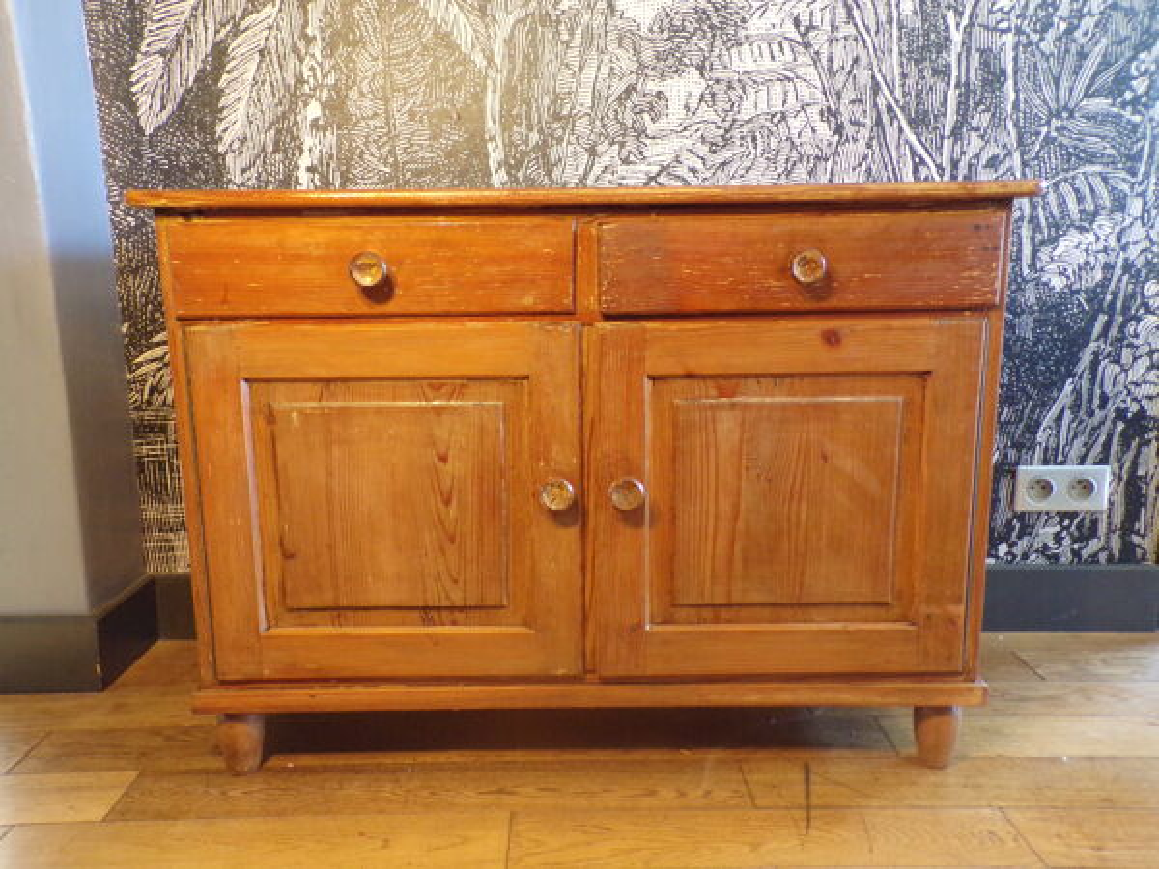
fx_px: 937
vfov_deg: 49.7
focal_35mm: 28
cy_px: 434
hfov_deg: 63.4
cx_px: 580
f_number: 3.1
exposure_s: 1/13
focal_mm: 5
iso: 400
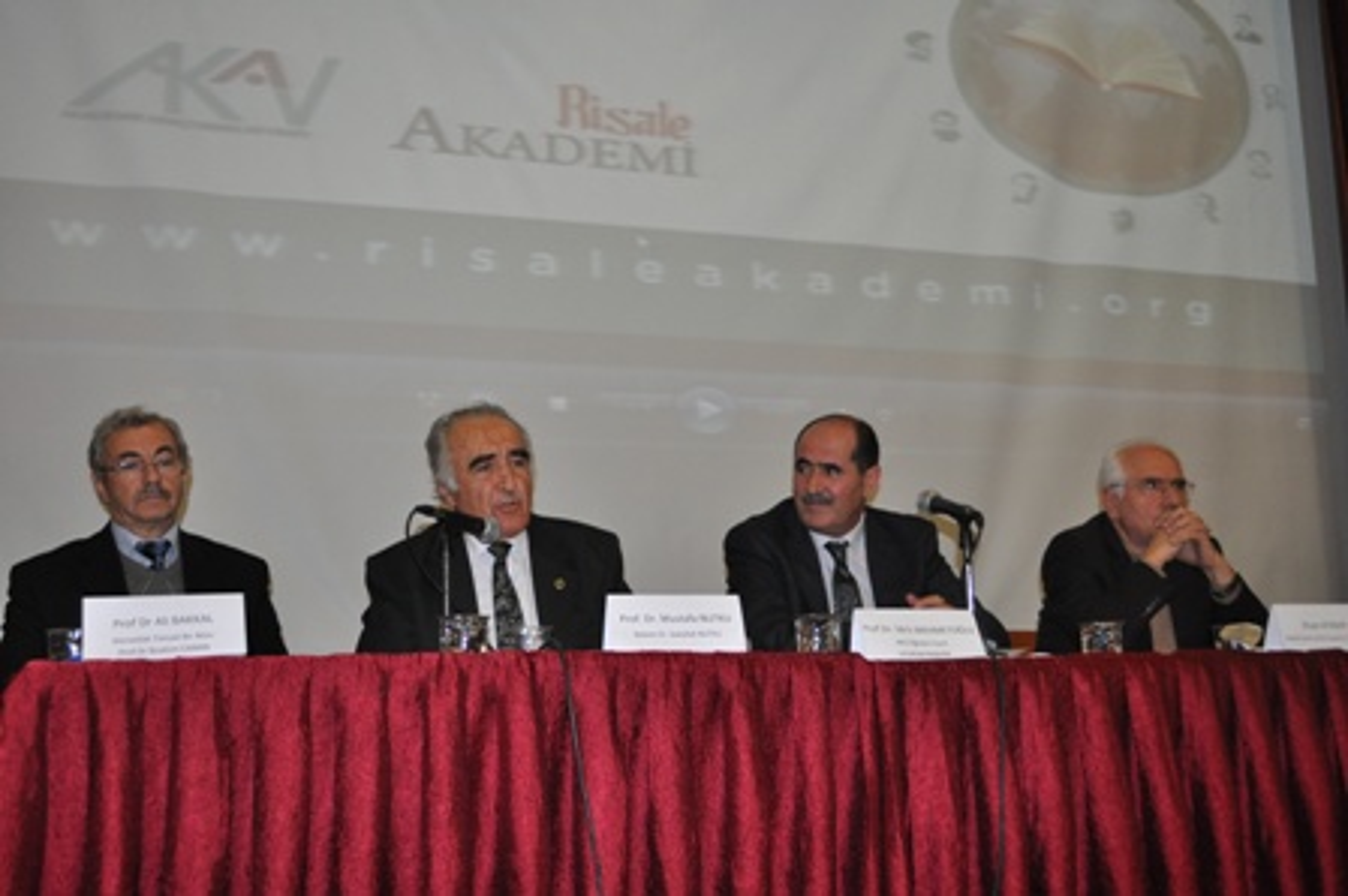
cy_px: 448
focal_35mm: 39
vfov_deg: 34.2
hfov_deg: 49.6
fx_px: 1459
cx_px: 674
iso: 800
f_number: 4.2
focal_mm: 26
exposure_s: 1/60
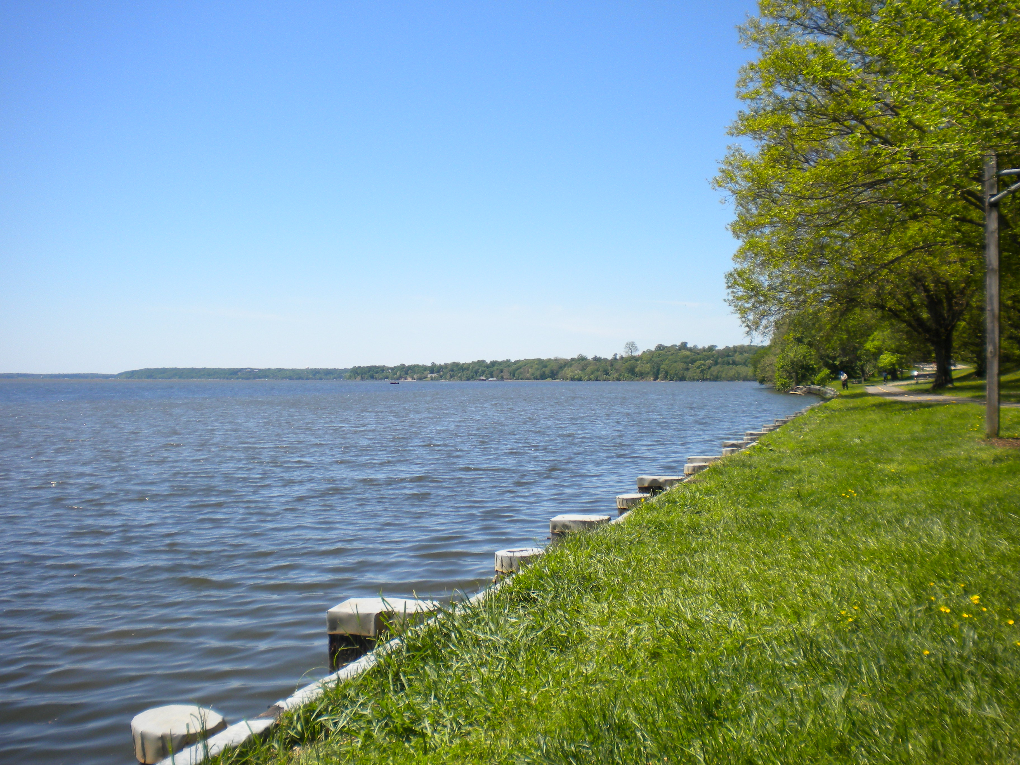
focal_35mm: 35
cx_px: 510
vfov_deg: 40.7
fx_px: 1031
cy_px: 382
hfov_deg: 52.6
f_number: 4.6
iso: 80
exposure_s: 1/557
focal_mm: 6.3
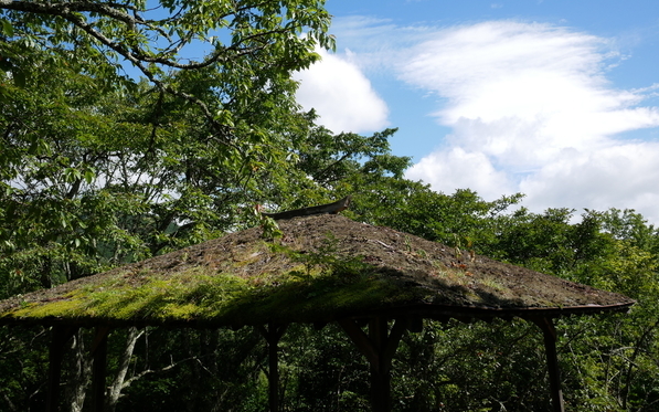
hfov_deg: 59.7
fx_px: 575
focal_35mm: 32
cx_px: 330
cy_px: 173
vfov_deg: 39.3
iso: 200
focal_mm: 15
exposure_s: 1/400
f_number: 8
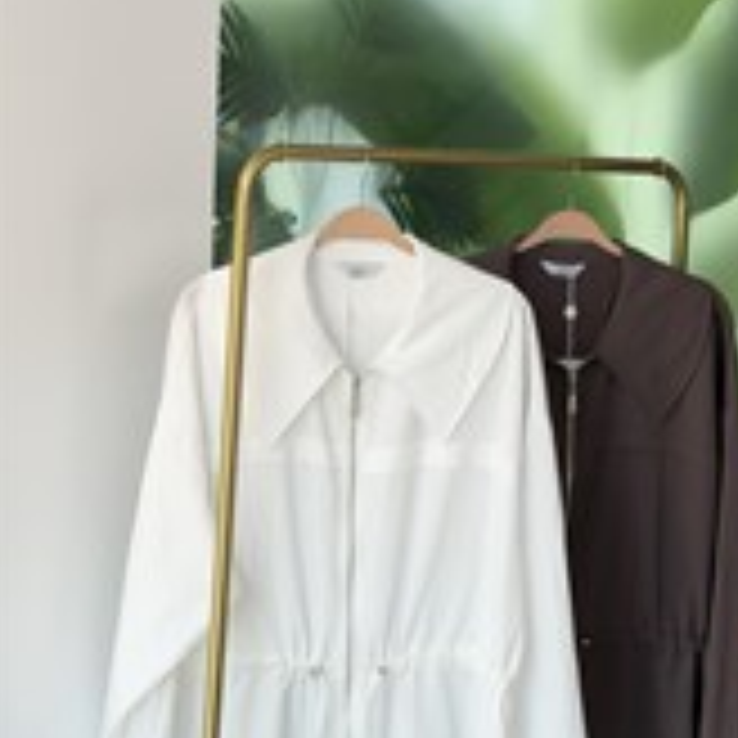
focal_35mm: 107
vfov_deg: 16.2
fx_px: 2581
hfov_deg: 16.0
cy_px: 250
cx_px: 680
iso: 64
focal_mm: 6.76
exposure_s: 1/333
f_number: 1.78
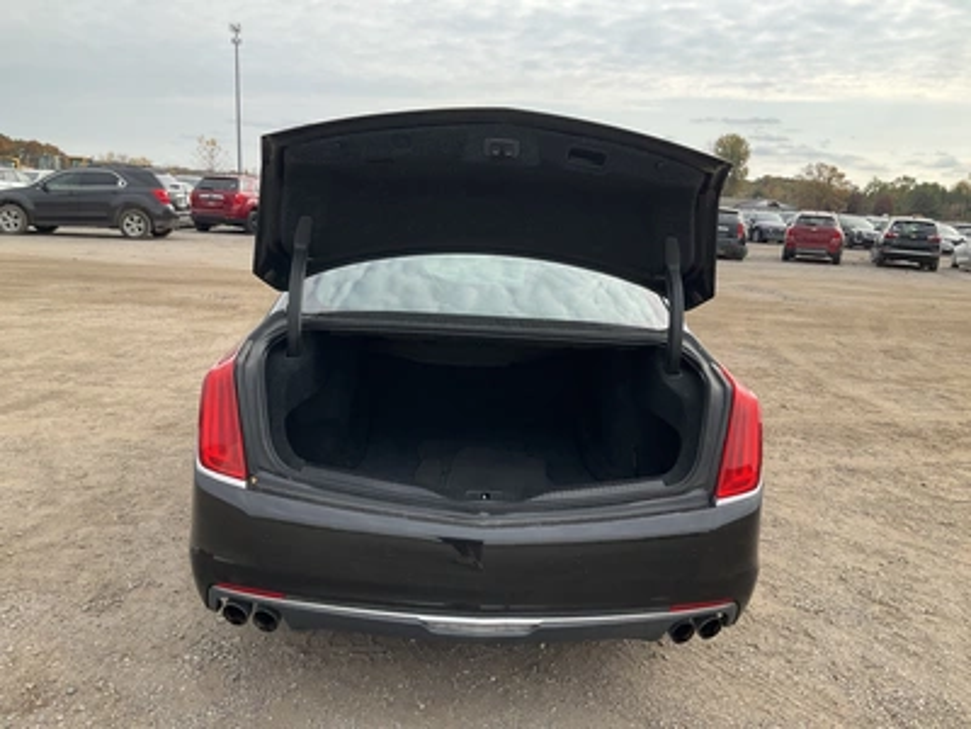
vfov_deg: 48.2
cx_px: 486
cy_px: 364
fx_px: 813
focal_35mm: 29
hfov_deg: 61.7
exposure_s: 1/883
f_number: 1.8
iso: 25
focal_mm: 3
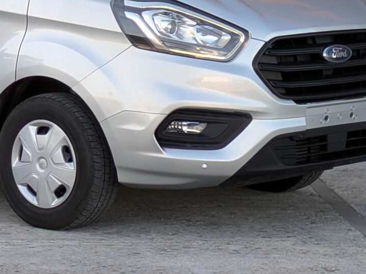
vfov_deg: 21.1
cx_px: -7
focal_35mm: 68
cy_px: 21
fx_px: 719
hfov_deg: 26.9
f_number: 1.8
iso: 80
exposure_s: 1/3200
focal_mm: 6.86
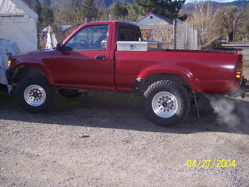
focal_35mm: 39
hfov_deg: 47.9
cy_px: 94
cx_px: 124
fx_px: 281
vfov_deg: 36.8
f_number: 3.4
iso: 100
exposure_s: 1/350
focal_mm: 8
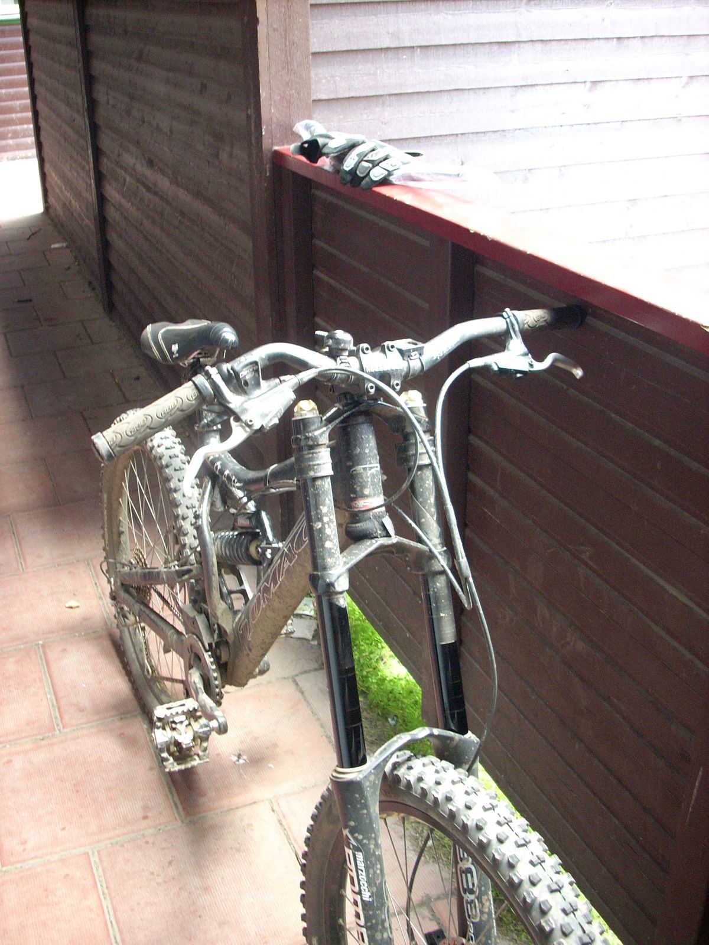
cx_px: 354
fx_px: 1010
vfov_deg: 50.1
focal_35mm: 37
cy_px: 472
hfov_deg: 38.7
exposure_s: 1/13.5
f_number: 2.8
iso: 200
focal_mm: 6.2
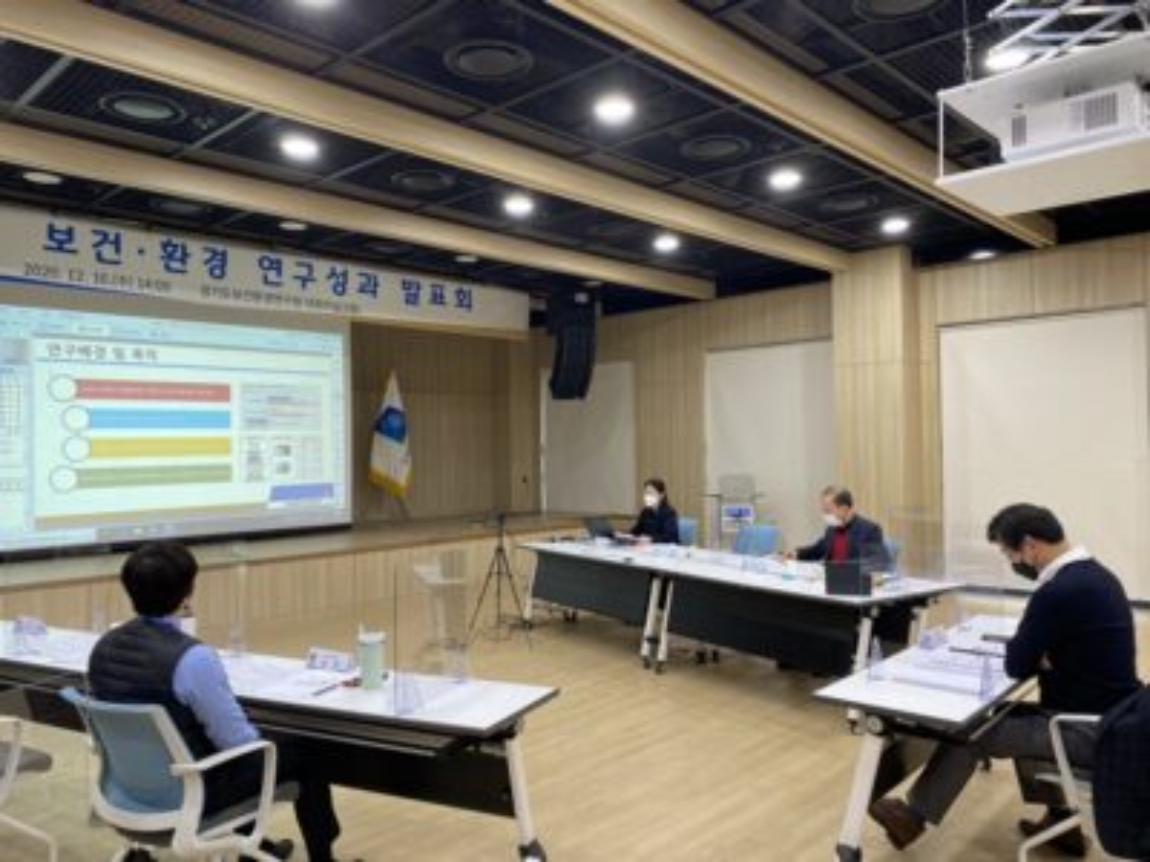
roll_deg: +0.5
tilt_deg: +1.0
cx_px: 575
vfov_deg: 53.1
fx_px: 864
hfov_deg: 67.3
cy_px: 431
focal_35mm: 26
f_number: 1.8
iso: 125
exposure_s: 1/120
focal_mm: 4.25
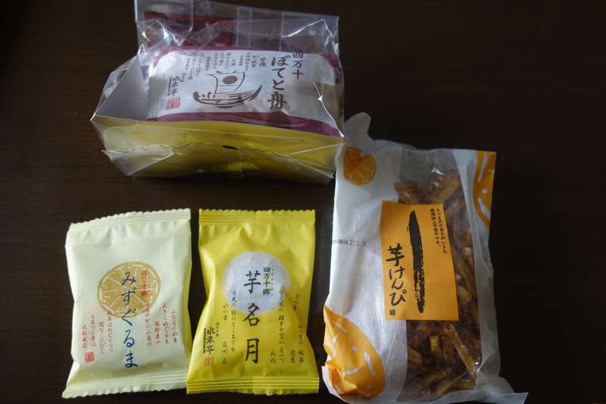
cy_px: 202
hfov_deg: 65.5
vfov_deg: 46.4
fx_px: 471
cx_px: 303
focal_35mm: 28
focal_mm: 10.4
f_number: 1.8
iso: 125
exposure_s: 1/80
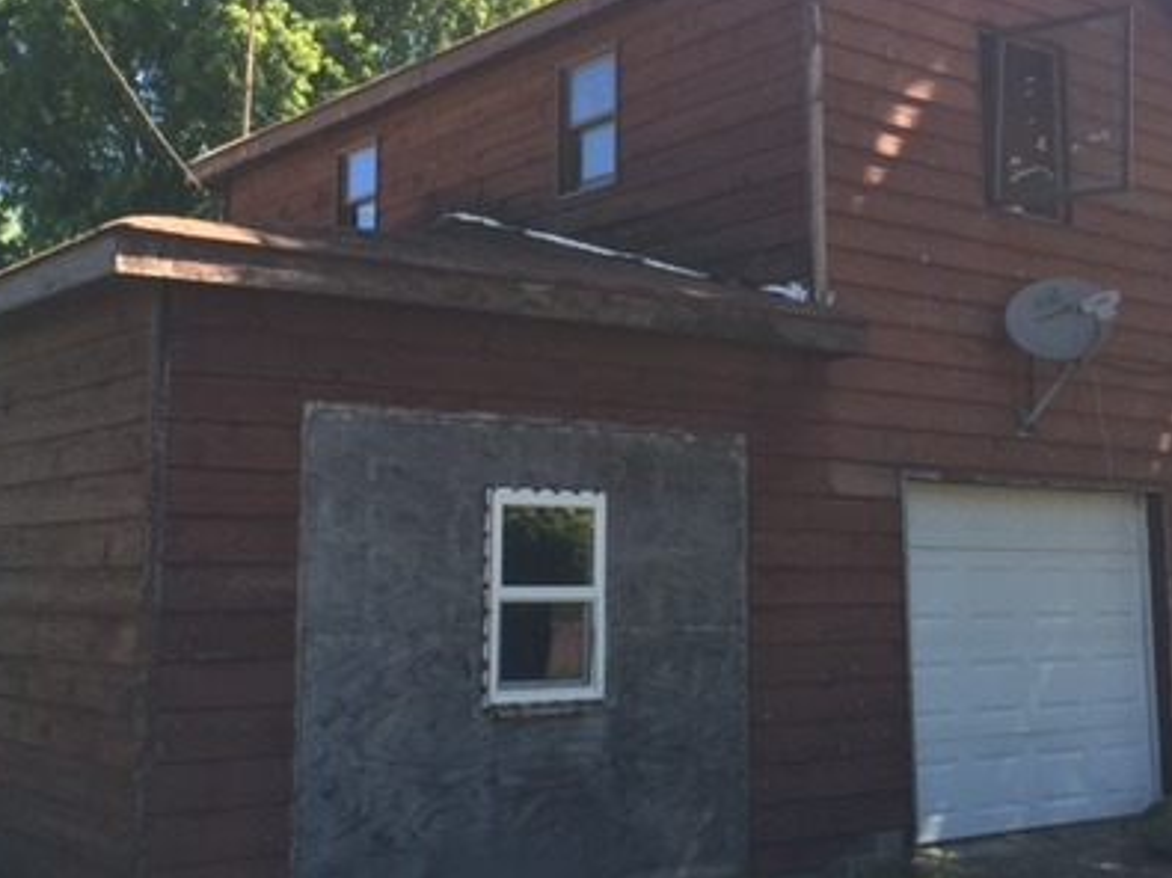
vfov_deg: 30.8
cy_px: 362
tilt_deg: +8.6
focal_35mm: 47
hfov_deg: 40.4
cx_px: 579
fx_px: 1591
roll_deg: -2.5
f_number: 2.2
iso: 32
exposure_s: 1/284
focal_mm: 4.15
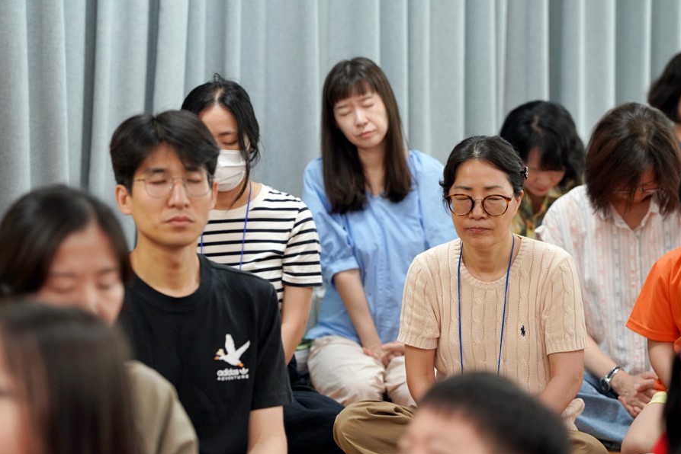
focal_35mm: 138
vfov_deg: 9.9
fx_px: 2611
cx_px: 342
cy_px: 228
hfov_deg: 14.9
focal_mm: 137
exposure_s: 1/160
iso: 2000
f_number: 4
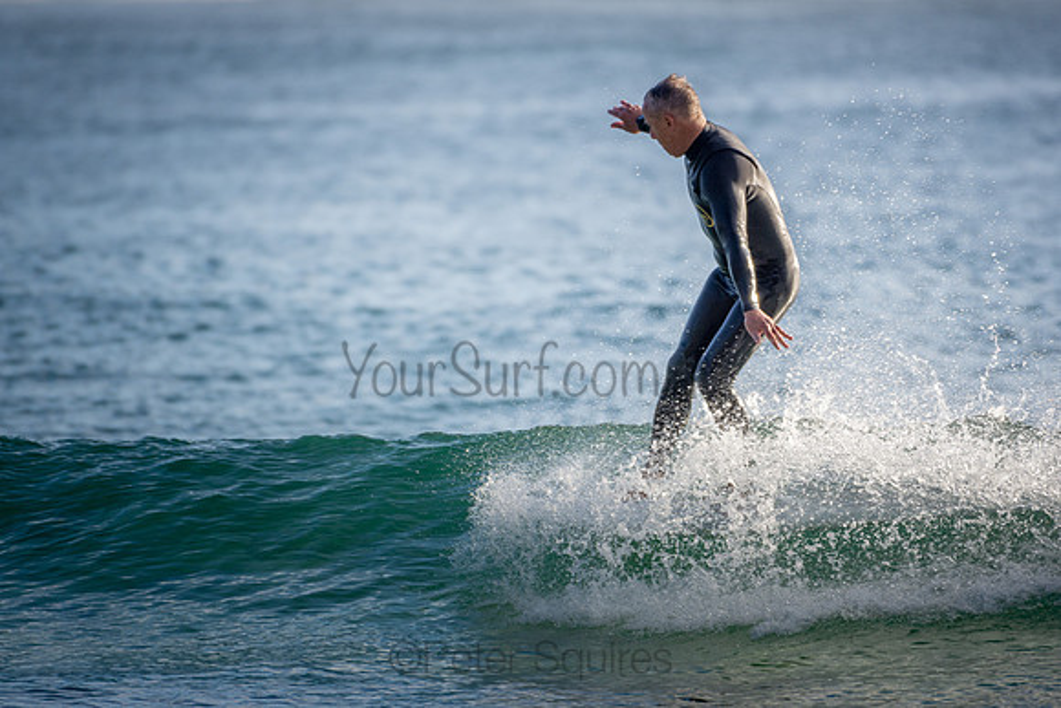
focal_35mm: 750
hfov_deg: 2.7
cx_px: 530
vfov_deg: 1.8
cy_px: 354
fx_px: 22108
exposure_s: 1/1250
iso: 250
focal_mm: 500
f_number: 5.6
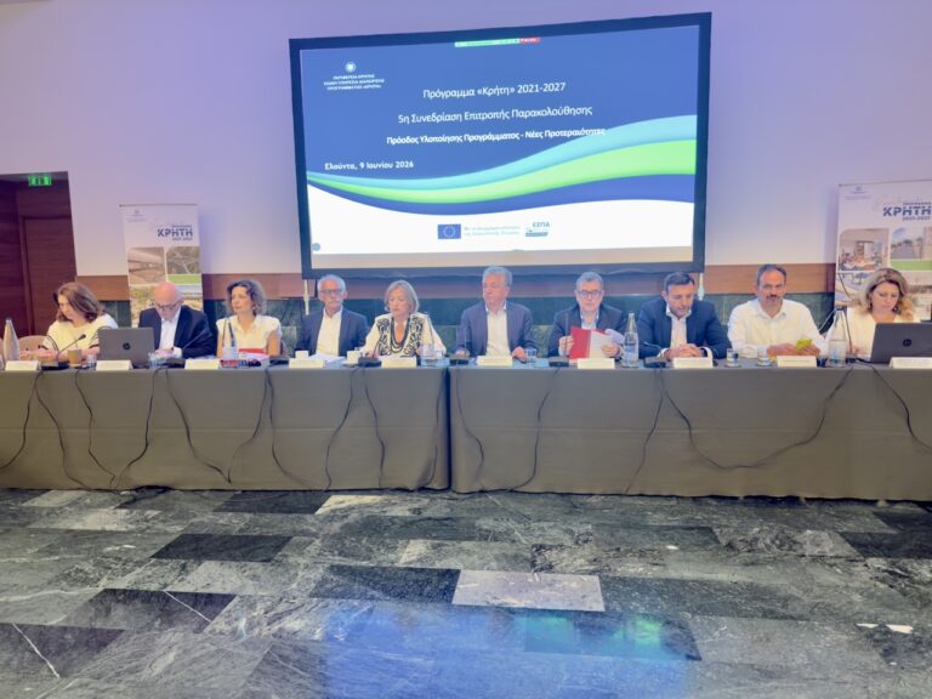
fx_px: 646
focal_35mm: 24
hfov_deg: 71.6
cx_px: 466
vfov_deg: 56.8
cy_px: 350
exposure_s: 1/32
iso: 250
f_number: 1.78
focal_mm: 6.76
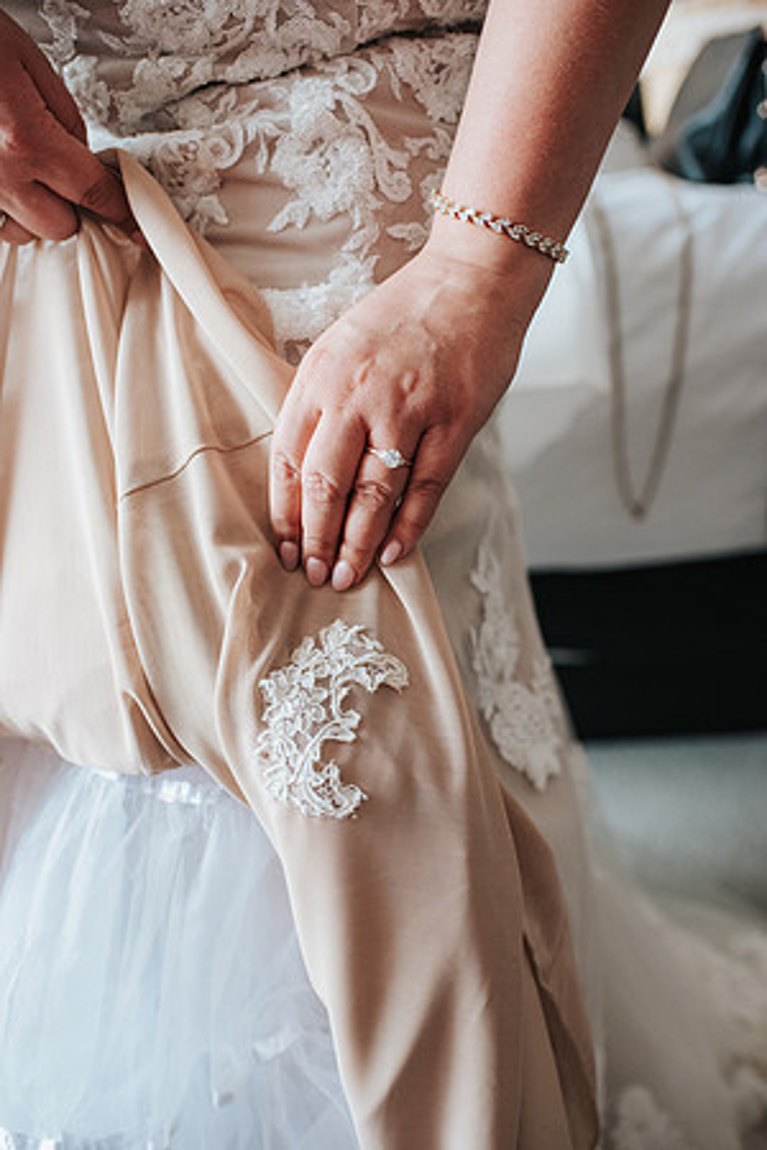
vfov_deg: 54.4
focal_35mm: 35
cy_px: 575
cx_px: 384
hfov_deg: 37.9
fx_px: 1118
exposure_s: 1/250
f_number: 3.2
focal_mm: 35
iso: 1000
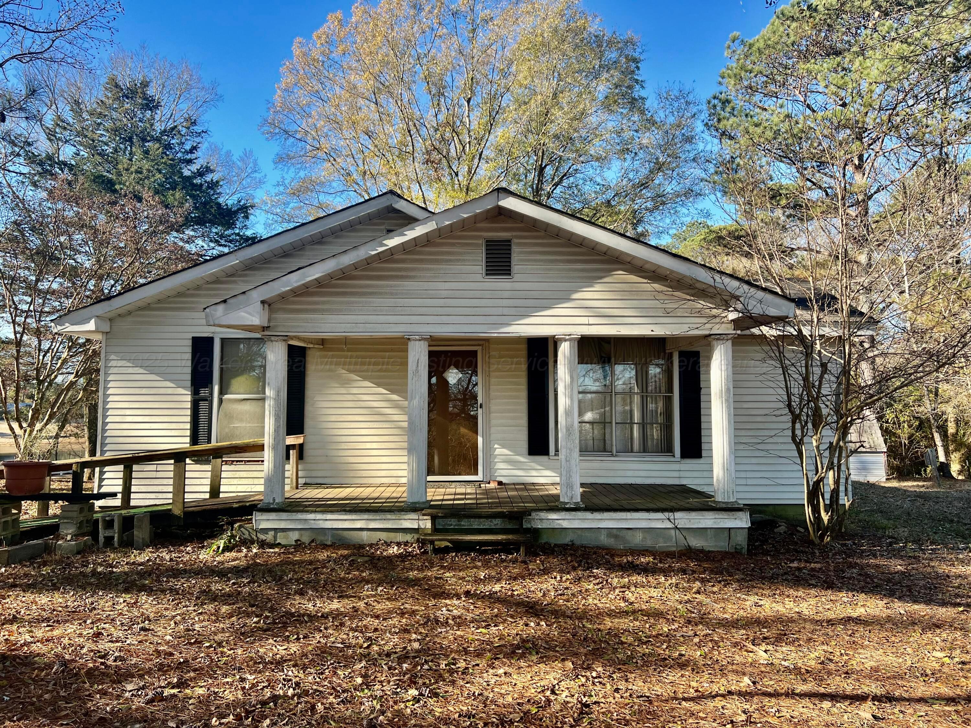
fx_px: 729
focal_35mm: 26
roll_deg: +0.9
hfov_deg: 67.3
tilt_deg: +4.0
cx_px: 486
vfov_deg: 53.1
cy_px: 364
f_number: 1.5
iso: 50
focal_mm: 5.7
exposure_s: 1/808
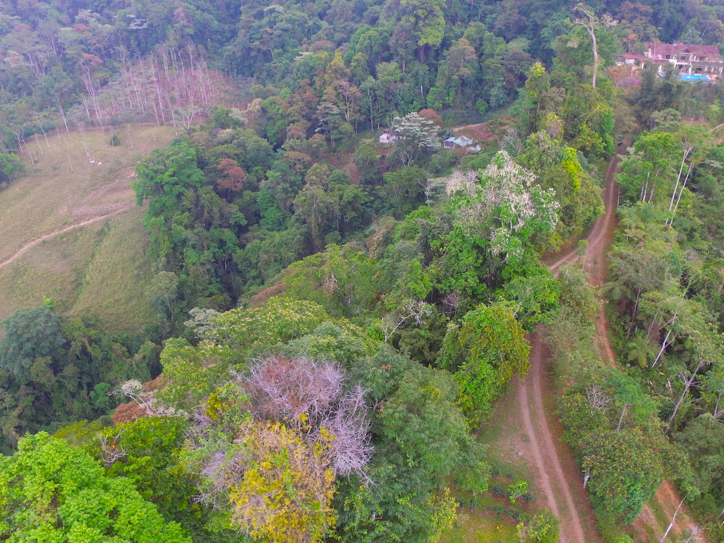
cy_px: 290
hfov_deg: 71.5
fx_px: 502
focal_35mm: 24
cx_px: 385
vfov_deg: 56.8
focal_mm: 3.61
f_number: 2.8
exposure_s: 1/129
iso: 100
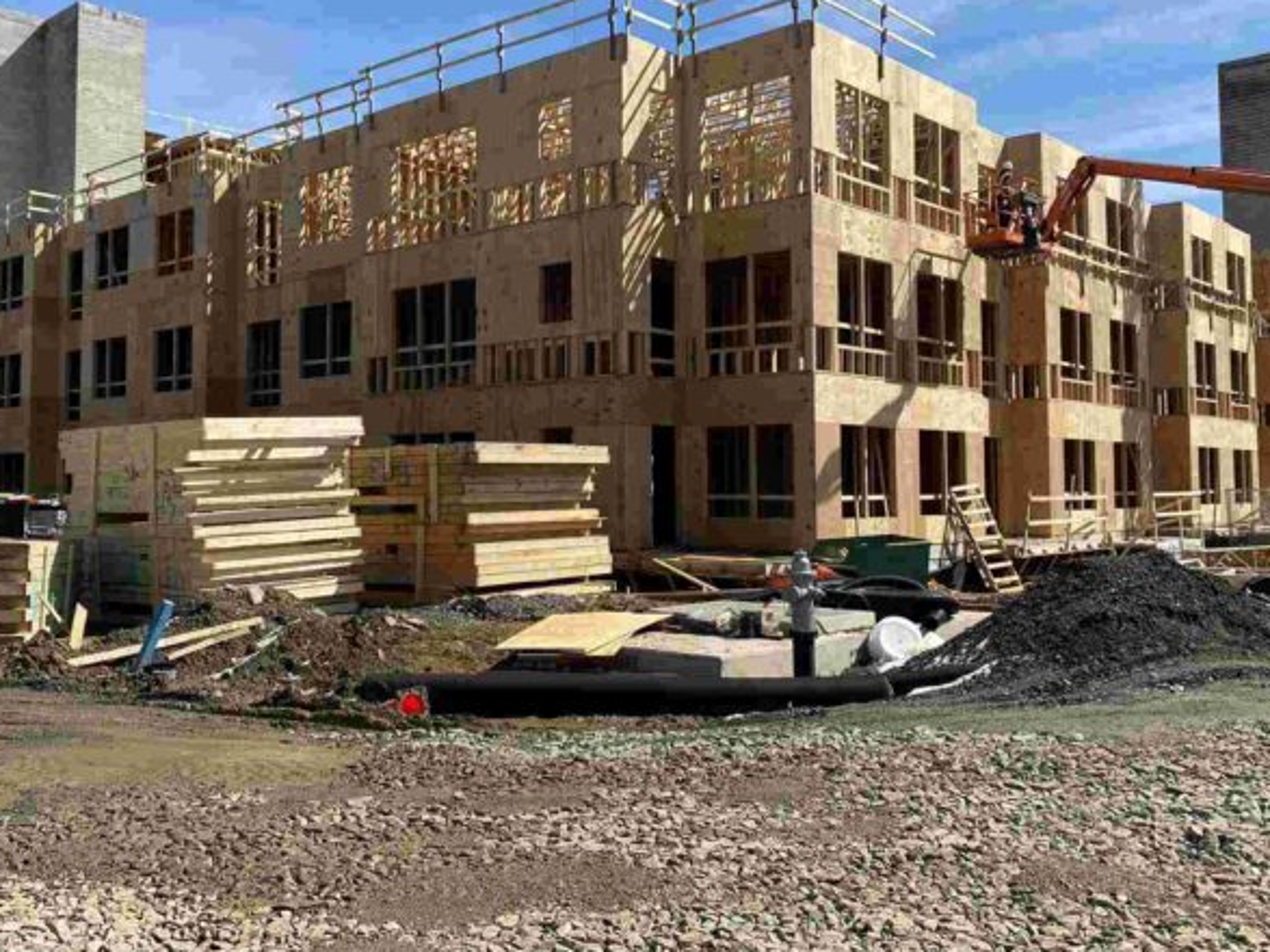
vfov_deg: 41.7
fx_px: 1247
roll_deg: -0.3
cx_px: 556
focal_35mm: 34
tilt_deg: +3.1
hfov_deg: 53.8
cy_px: 407
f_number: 1.8
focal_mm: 4.25
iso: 32
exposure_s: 1/2688
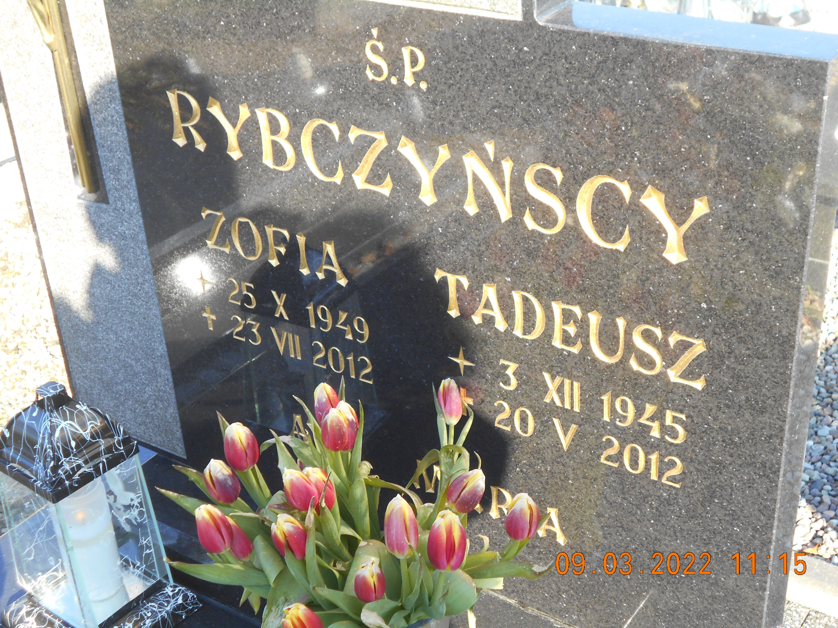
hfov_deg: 38.2
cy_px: 314
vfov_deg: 29.1
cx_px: 419
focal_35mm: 50
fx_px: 1210
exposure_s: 1/80
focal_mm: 8.8
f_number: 4.5
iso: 80
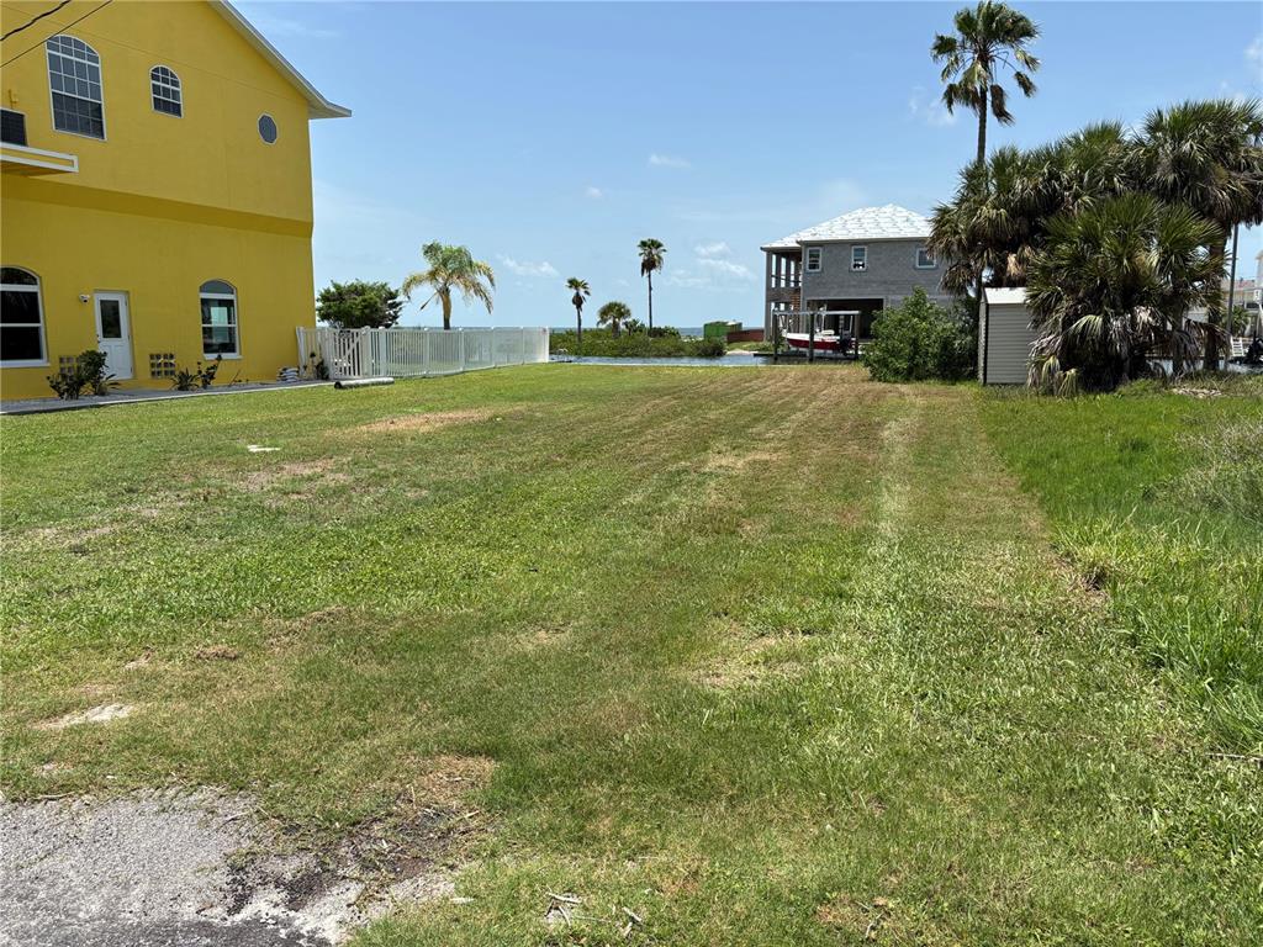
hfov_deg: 67.3
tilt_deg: -7.7
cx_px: 632
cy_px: 474
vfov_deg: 53.1
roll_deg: -0.1
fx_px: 949
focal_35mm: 26
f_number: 1.6
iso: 50
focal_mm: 5.96
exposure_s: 1/3413
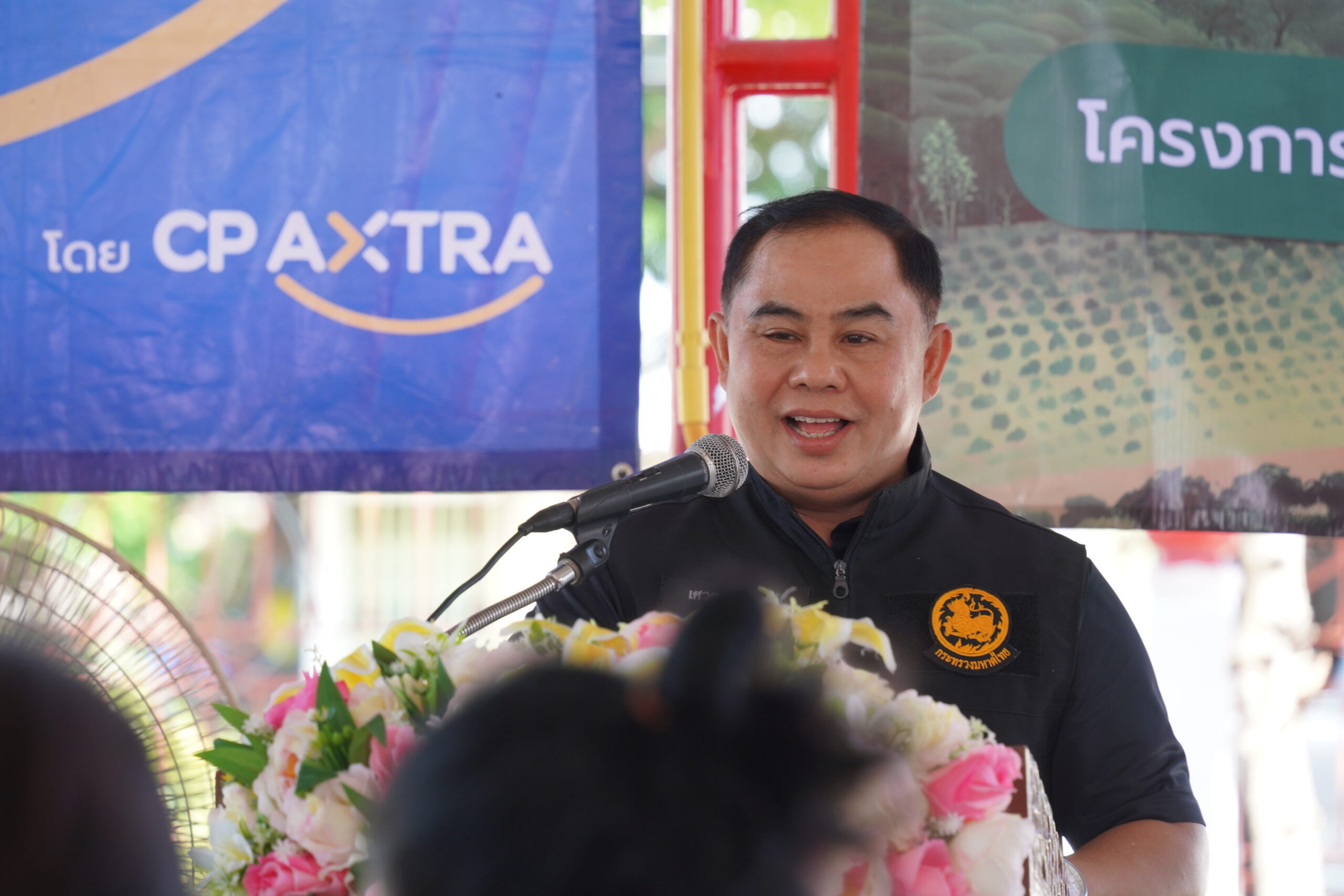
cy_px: 448
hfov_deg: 11.5
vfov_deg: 7.7
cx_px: 672
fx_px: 6645
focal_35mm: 178
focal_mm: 178
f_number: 5.6
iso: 800
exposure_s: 1/125
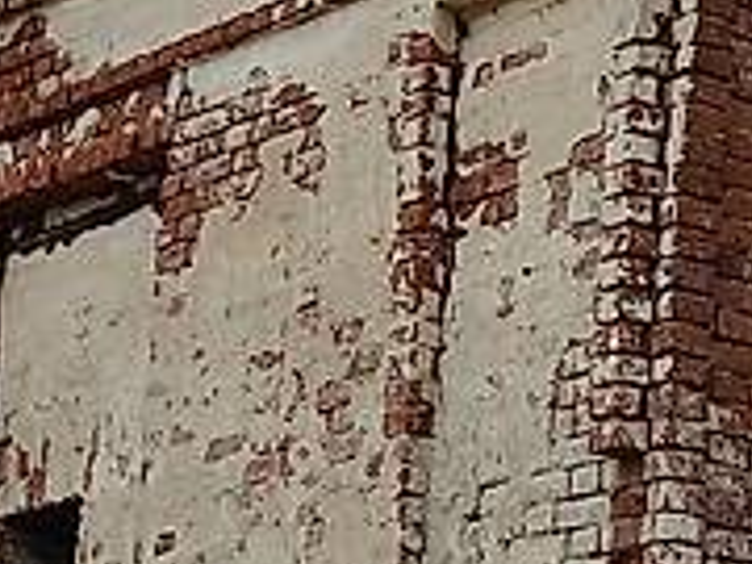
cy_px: 439
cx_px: 1266
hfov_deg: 10.8
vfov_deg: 8.6
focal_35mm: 173
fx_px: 3758
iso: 100
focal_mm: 4.74
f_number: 1.79
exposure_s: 1/769
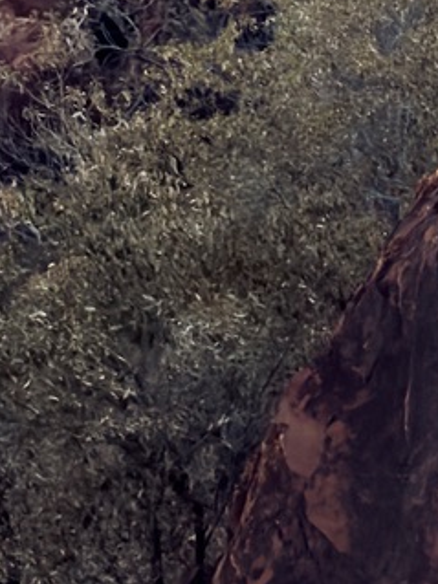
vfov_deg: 12.5
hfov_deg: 8.7
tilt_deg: -19.3
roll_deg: +0.2
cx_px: 1096
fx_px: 2600
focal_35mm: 154
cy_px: -146
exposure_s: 1/1757
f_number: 1.78
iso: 100
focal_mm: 6.76
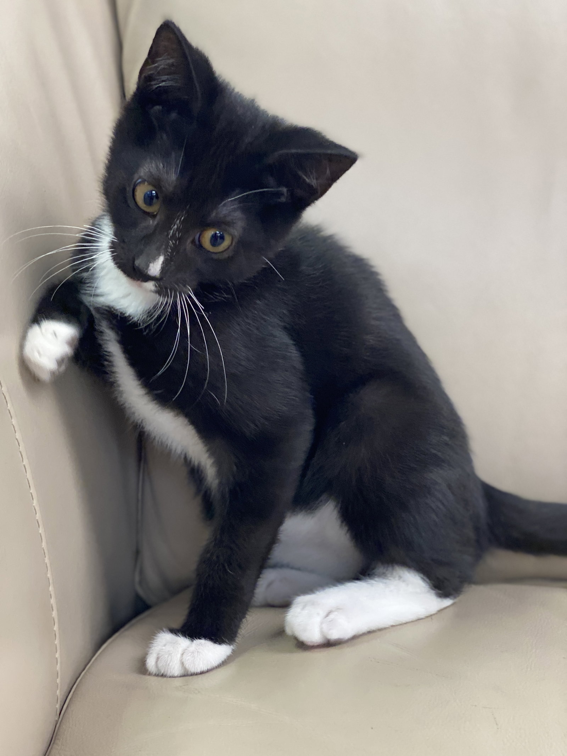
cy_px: 378
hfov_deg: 28.0
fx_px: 1136
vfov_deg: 36.8
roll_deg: -3.4
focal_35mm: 52
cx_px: 284
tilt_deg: -21.7
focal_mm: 6
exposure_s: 1/62
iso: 125
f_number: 2
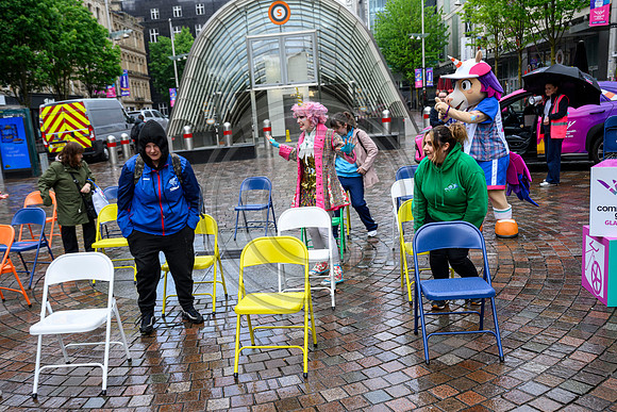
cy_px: 226
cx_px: 279
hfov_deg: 60.5
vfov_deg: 42.6
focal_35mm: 31
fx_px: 528
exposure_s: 1/500
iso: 500
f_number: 4.5
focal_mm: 28
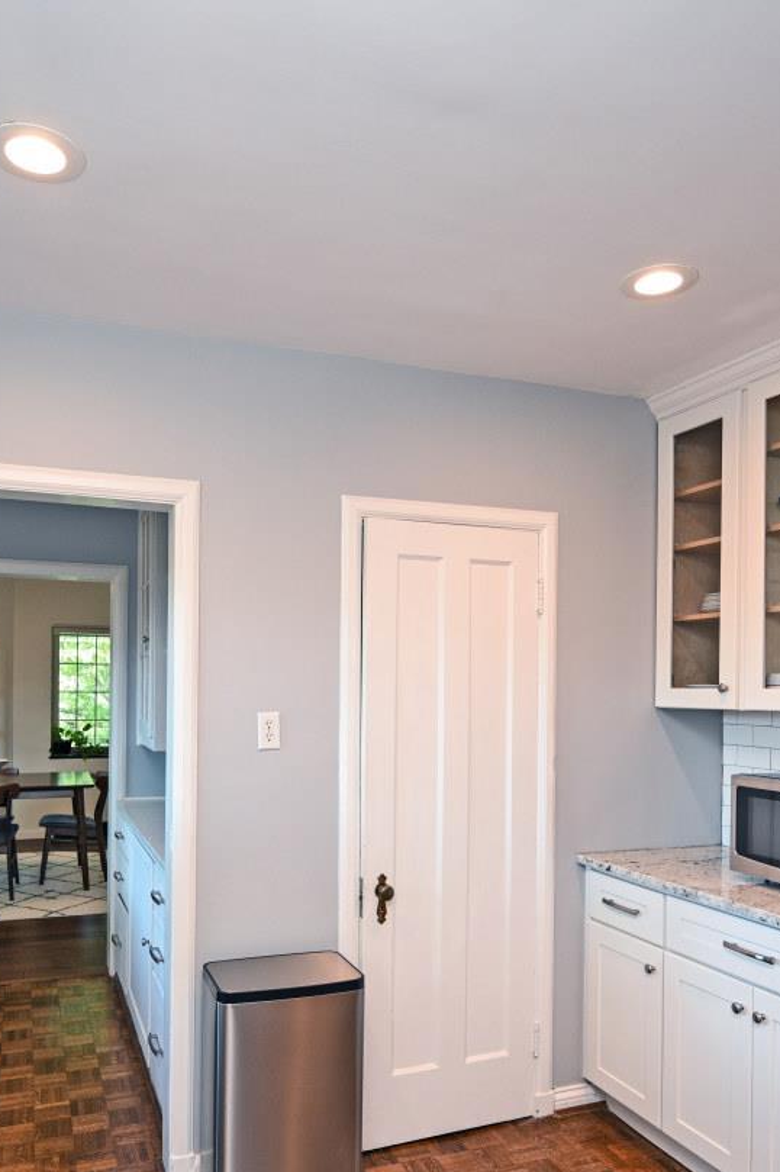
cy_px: 690
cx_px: 323
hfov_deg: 49.3
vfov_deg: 68.9
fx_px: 846
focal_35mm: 26
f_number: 4
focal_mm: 14
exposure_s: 1/60
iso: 450
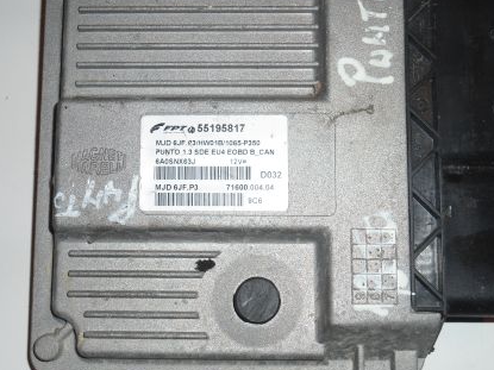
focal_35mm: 53
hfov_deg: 36.2
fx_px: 756
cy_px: 172
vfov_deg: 27.5
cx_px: 233
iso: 80
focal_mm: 7.9
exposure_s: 1/50
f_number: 3.5
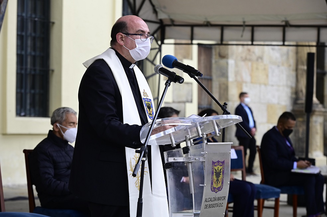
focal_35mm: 130
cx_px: 164
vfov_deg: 10.5
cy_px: 108
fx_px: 1180
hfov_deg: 15.8
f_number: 8
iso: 1000
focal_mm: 130
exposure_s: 1/1250
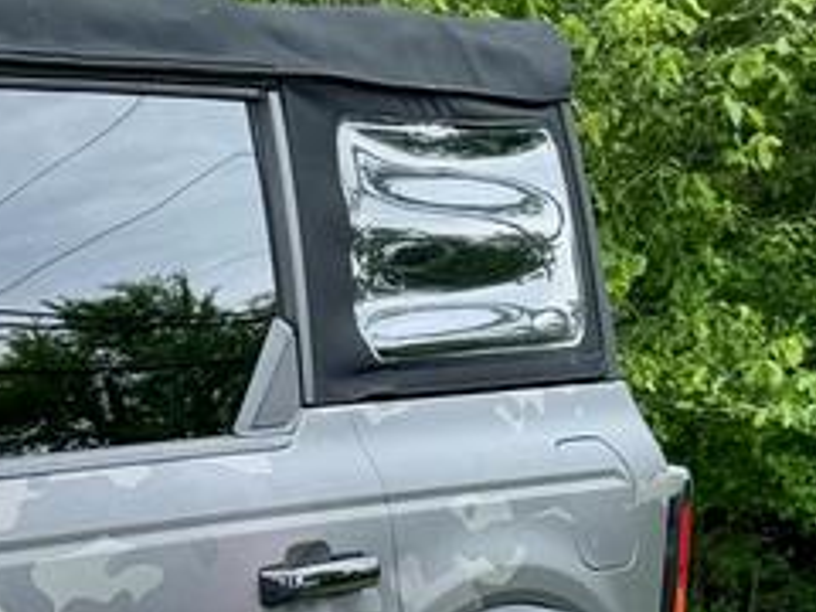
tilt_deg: -13.8
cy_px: 1132
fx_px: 3017
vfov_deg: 10.8
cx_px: -870
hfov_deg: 13.1
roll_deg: +0.3
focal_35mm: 128
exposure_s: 1/323
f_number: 1.78
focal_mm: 6.76
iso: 80
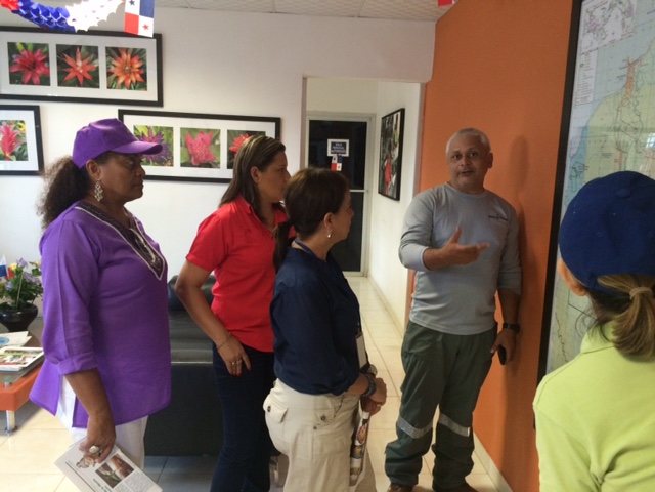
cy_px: 246
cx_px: 328
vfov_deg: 48.2
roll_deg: -1.4
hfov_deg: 61.7
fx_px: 549
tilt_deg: -9.5
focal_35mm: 29
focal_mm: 4.15
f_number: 2.2
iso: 200
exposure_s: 1/30
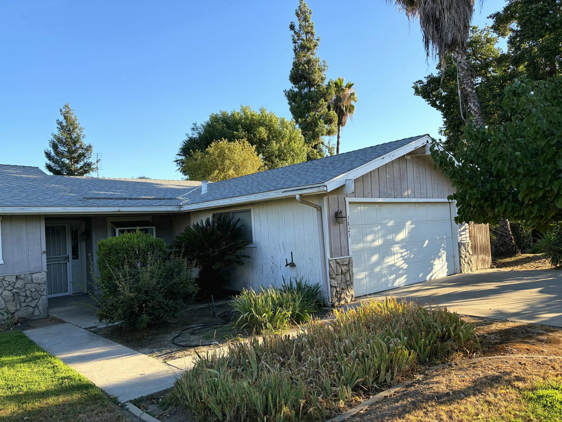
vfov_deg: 53.1
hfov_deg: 67.3
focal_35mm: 26
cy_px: 211
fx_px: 422
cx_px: 281
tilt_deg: +3.6
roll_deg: +3.5
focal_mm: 5.96
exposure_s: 1/1111
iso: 50
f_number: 1.6
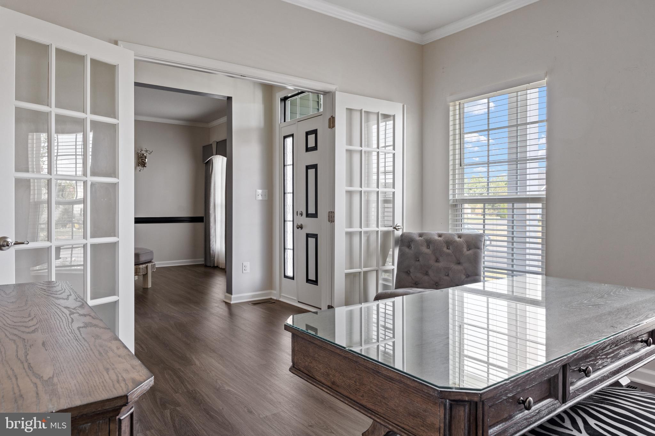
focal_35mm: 24
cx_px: 328
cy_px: 218
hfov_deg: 73.7
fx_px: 437
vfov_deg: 53.1
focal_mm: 24
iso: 400
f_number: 8
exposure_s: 1/13
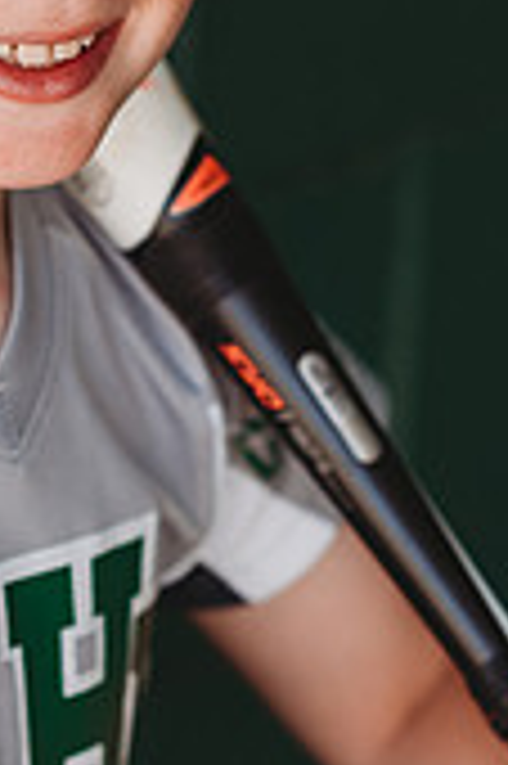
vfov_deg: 9.2
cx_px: -63
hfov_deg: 6.1
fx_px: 4772
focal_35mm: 225
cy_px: 351
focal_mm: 85
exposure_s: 1/400
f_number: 2.8
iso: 200
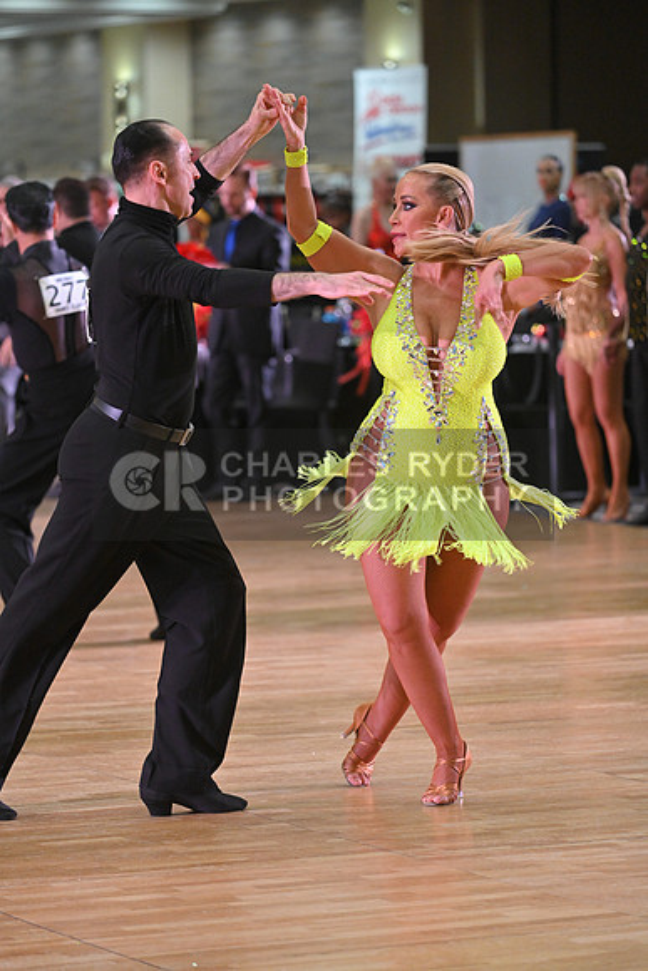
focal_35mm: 160
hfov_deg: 8.6
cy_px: 486
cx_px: 324
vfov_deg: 12.8
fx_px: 4317
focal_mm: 160
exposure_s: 1/400
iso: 3200
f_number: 4
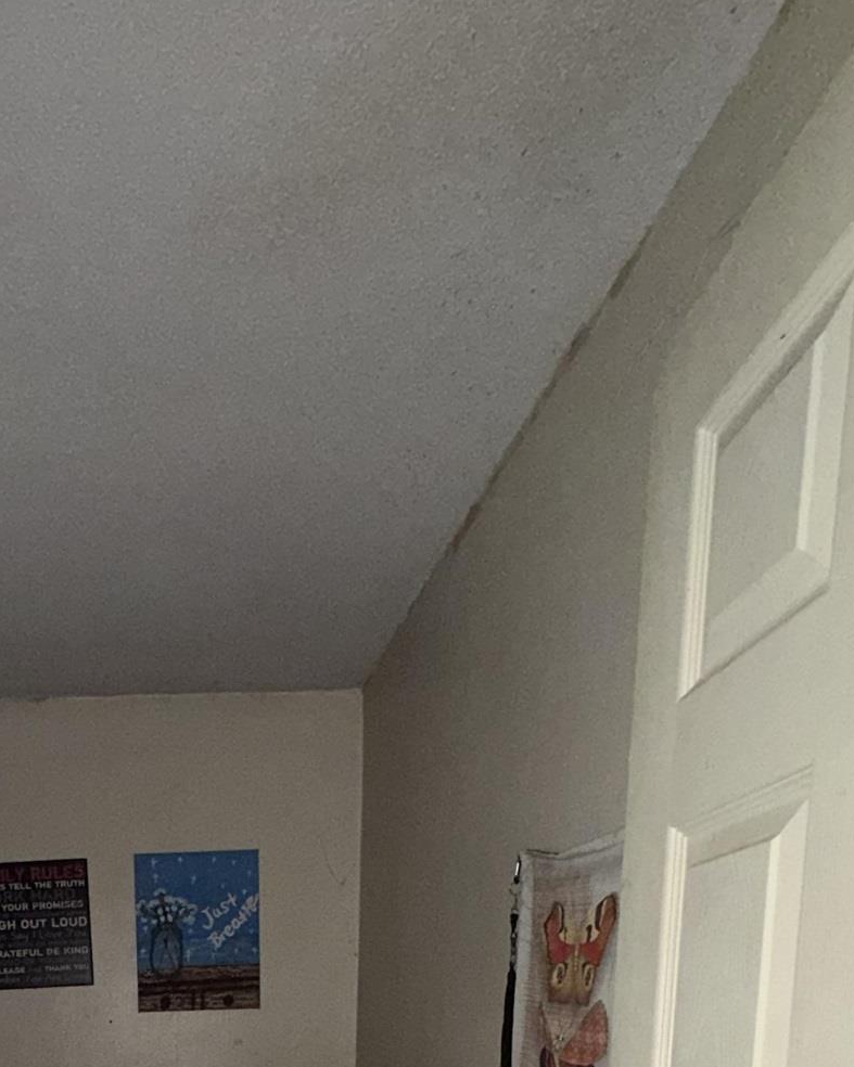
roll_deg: +1.1
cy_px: 1187
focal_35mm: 32
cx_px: 138
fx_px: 1011
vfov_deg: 42.8
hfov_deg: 43.1
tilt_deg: -8.5
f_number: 2.2
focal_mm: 2.22
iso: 125
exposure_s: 1/34
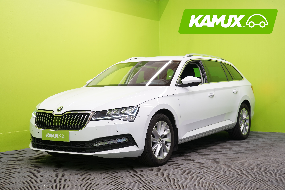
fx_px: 412
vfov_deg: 26.0
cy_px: 95
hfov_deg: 38.2
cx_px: 142
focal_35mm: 52
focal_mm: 52
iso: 400
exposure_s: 1/30
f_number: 5
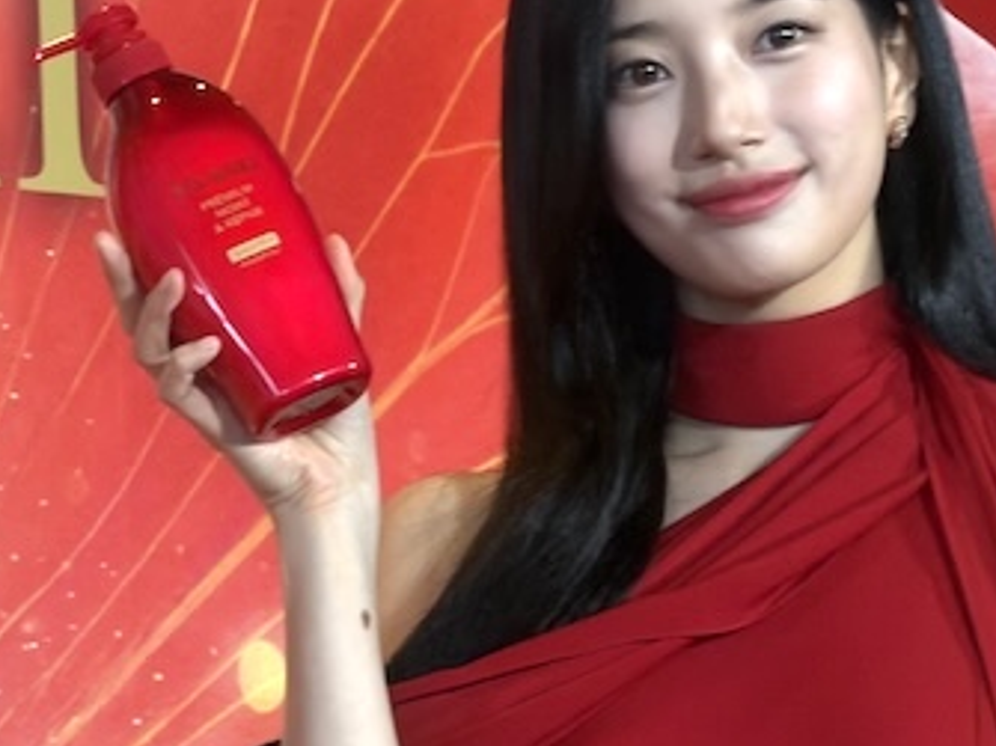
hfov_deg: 5.2
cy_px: 324
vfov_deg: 3.9
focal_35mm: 382
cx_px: 312
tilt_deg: +6.6
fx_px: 10987
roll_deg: +3.1
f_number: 2.8
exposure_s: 1/120
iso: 160
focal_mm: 16.89
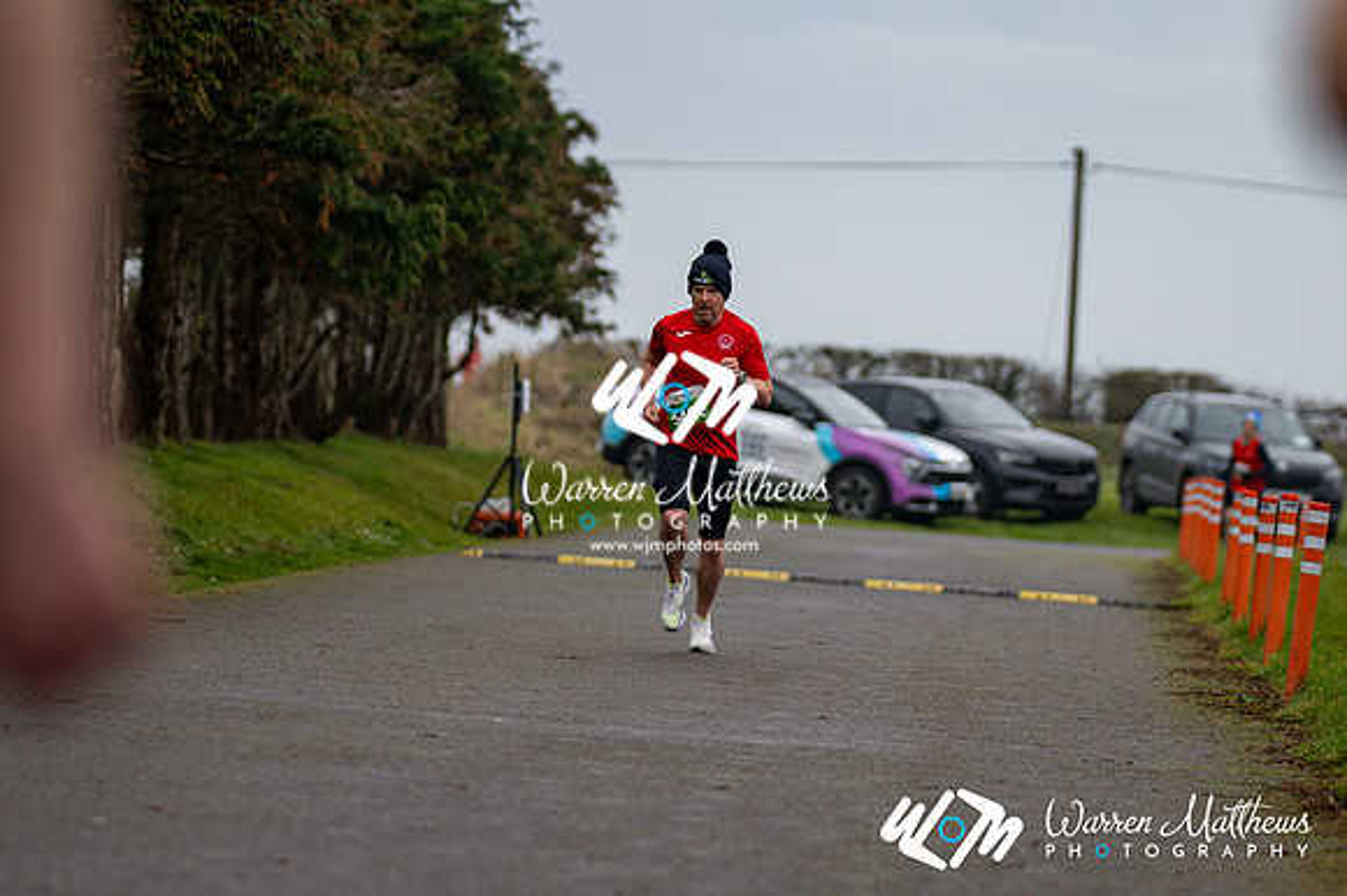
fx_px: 9535
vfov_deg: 5.4
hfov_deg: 8.1
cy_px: 448
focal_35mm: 255
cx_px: 674
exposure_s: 1/1600
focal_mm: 170
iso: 250
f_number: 2.8
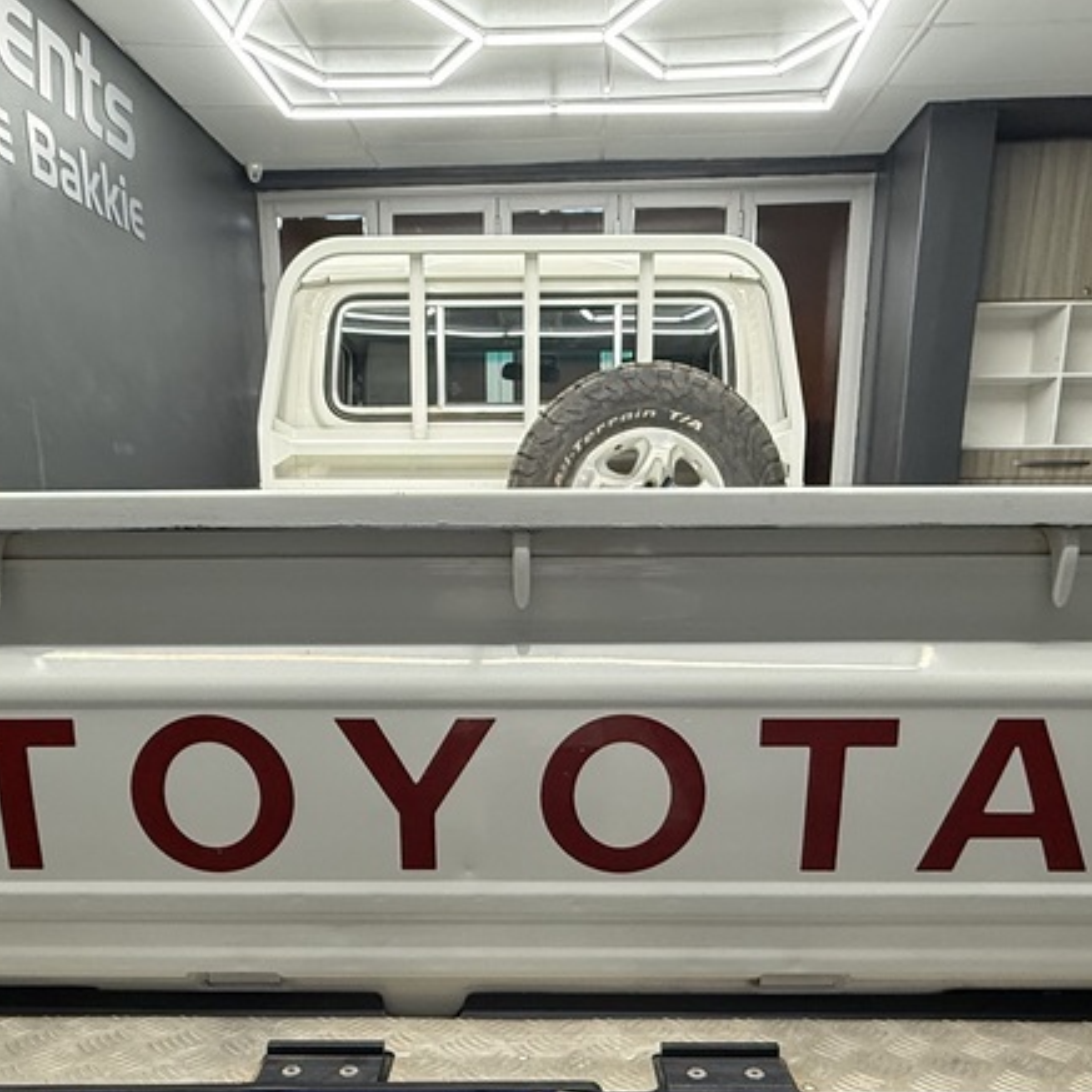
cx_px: 522
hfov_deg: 55.6
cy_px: 795
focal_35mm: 29
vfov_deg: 53.5
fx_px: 1035
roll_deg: +0.4
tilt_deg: -15.8
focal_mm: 2.22
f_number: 2.2
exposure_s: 1/100
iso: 250
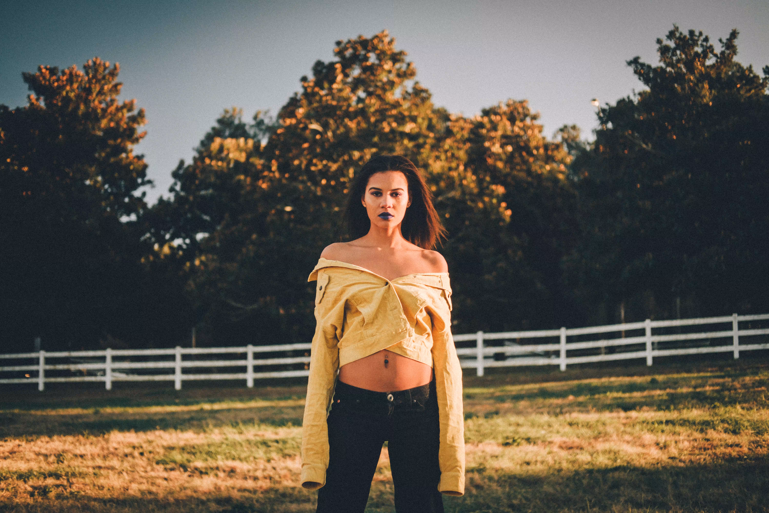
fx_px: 1132
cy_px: 256
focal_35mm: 53
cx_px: 384
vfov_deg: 25.5
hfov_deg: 37.5
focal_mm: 35
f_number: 2
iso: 800
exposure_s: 1/1250
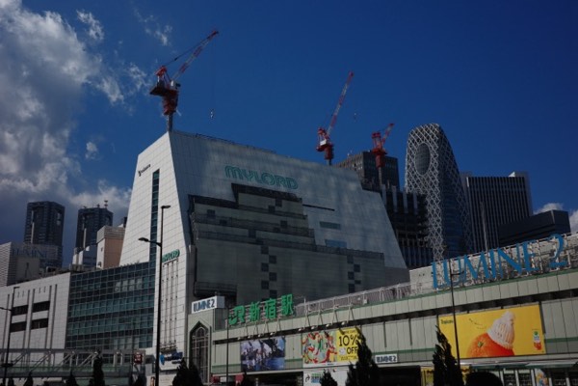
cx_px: 289
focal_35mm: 40
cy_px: 193
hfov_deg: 48.5
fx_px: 642
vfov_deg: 33.4
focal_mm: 26
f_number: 2.8
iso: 200
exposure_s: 1/2000
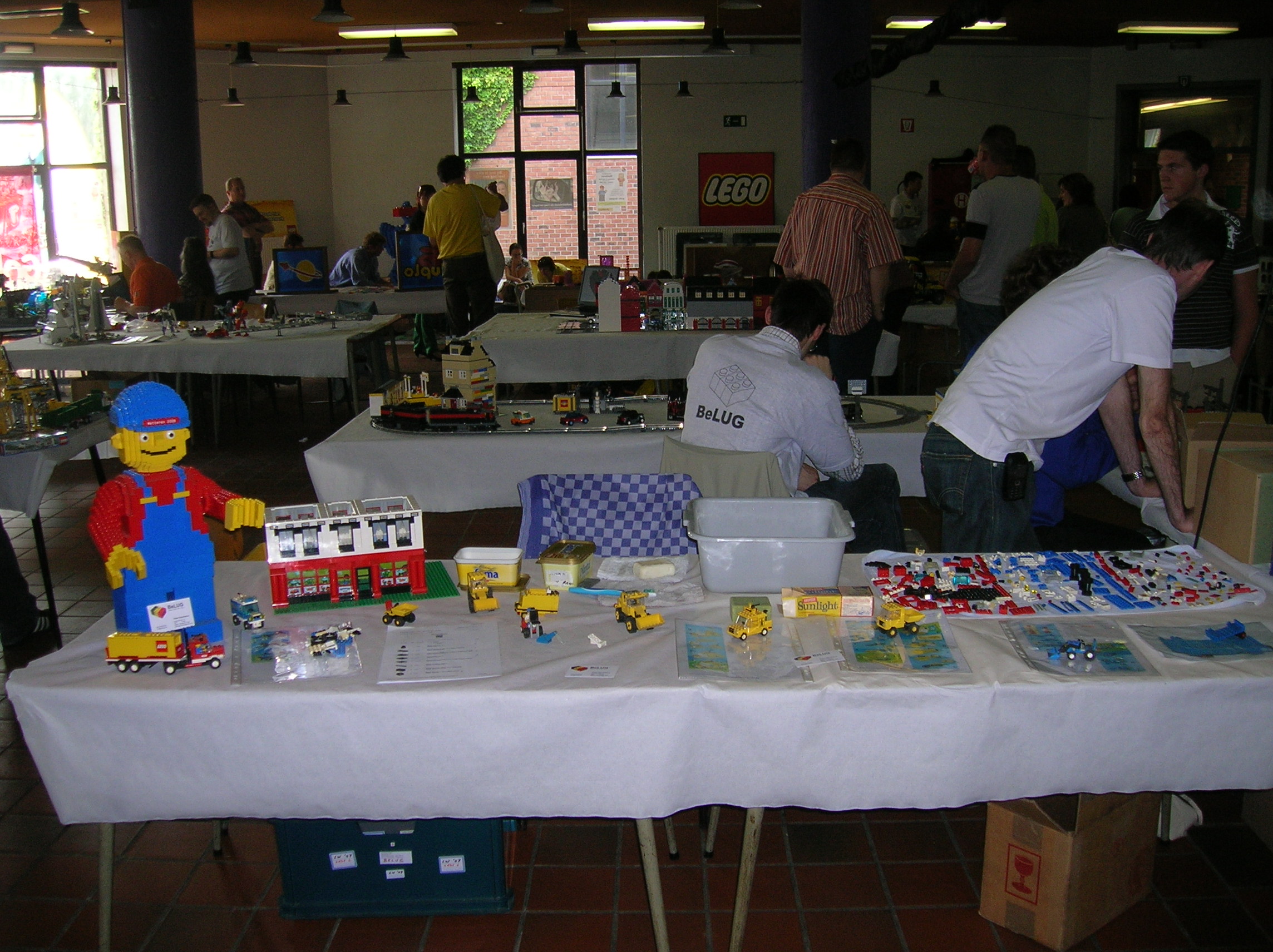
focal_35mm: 34
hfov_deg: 54.0
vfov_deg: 41.7
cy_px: 476
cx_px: 636
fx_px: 1249
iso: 69
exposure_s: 1/60.1
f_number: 2.9
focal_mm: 5.7
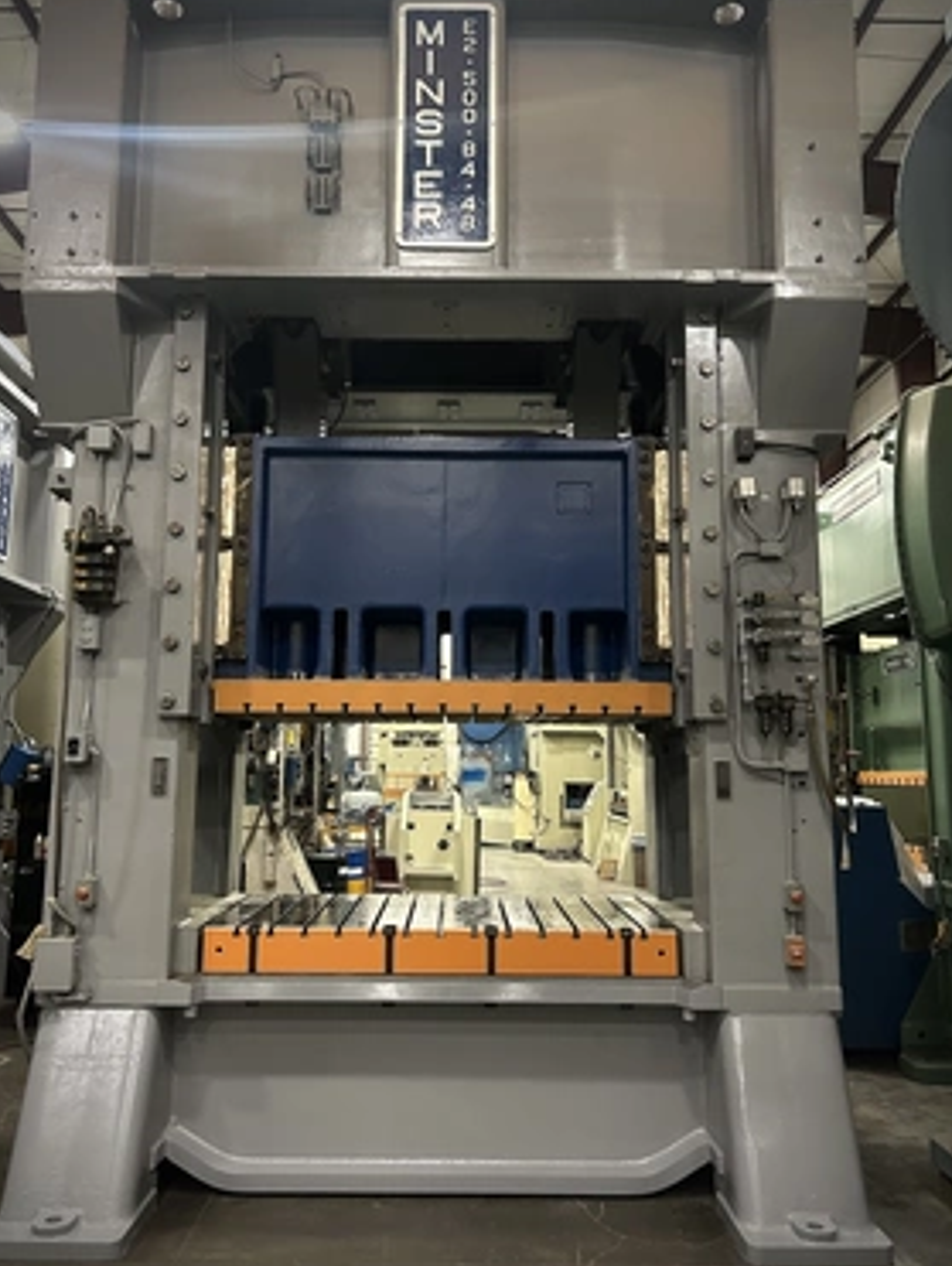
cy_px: 607
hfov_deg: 49.8
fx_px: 1025
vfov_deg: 63.4
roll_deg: +0.2
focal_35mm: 28
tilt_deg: +8.4
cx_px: 457
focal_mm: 5.7
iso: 500
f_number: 1.5
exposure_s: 1/40
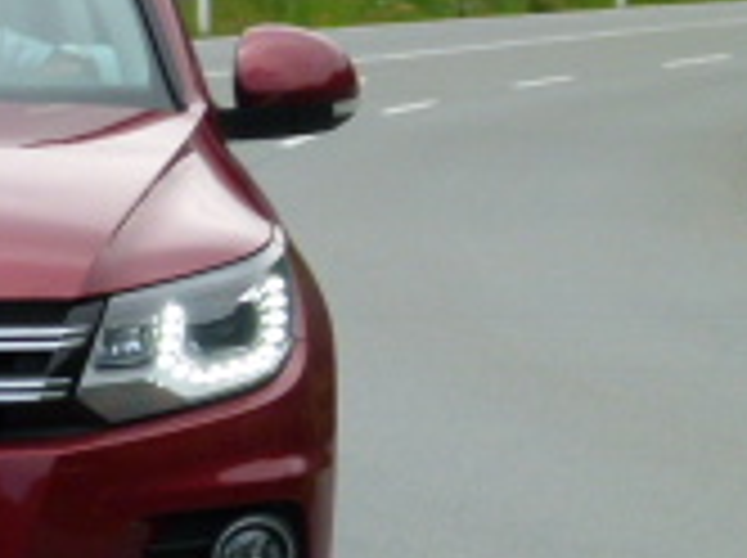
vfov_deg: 2.2
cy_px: 306
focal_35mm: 668
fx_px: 14394
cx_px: -634
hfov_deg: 3.0
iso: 100
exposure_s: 1/500
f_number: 4
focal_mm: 31.2
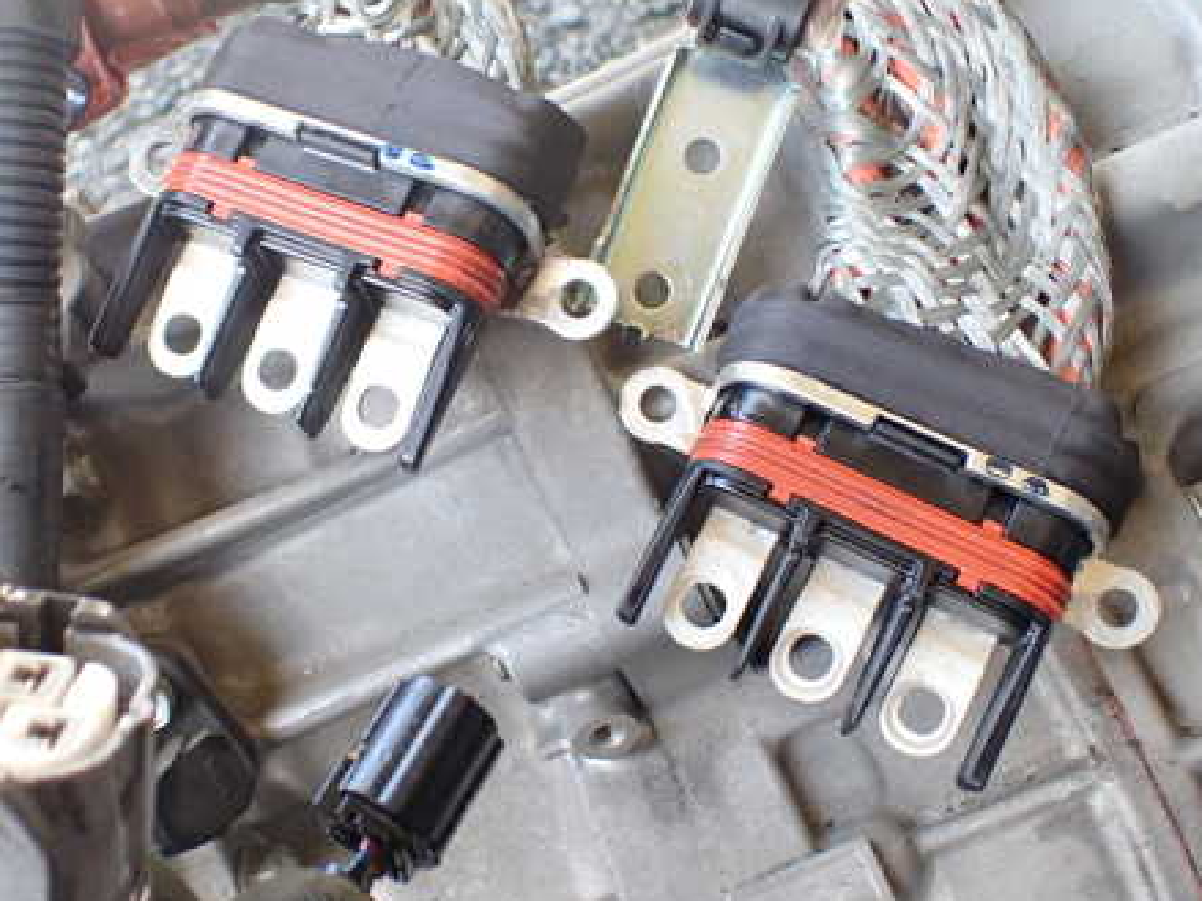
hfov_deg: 45.5
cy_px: 457
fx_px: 1423
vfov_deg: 35.1
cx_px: 468
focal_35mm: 41
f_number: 2.3
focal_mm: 5.4
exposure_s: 1/125
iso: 250
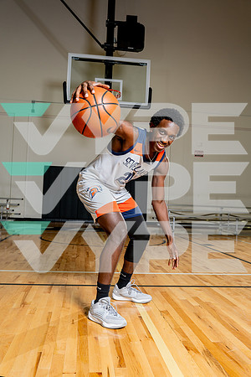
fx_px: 356
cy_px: 188
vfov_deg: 55.8
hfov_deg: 38.9
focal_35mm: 34
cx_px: 126
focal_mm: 34
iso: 250
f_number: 5.6
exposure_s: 1/250
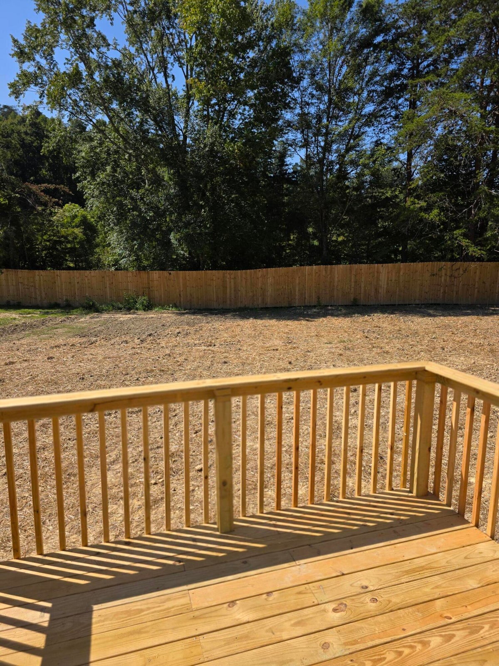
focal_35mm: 23
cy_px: 333
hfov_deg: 58.9
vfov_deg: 73.9
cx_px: 250
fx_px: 442
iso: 80
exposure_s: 1/5608
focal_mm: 6.3
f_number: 1.7
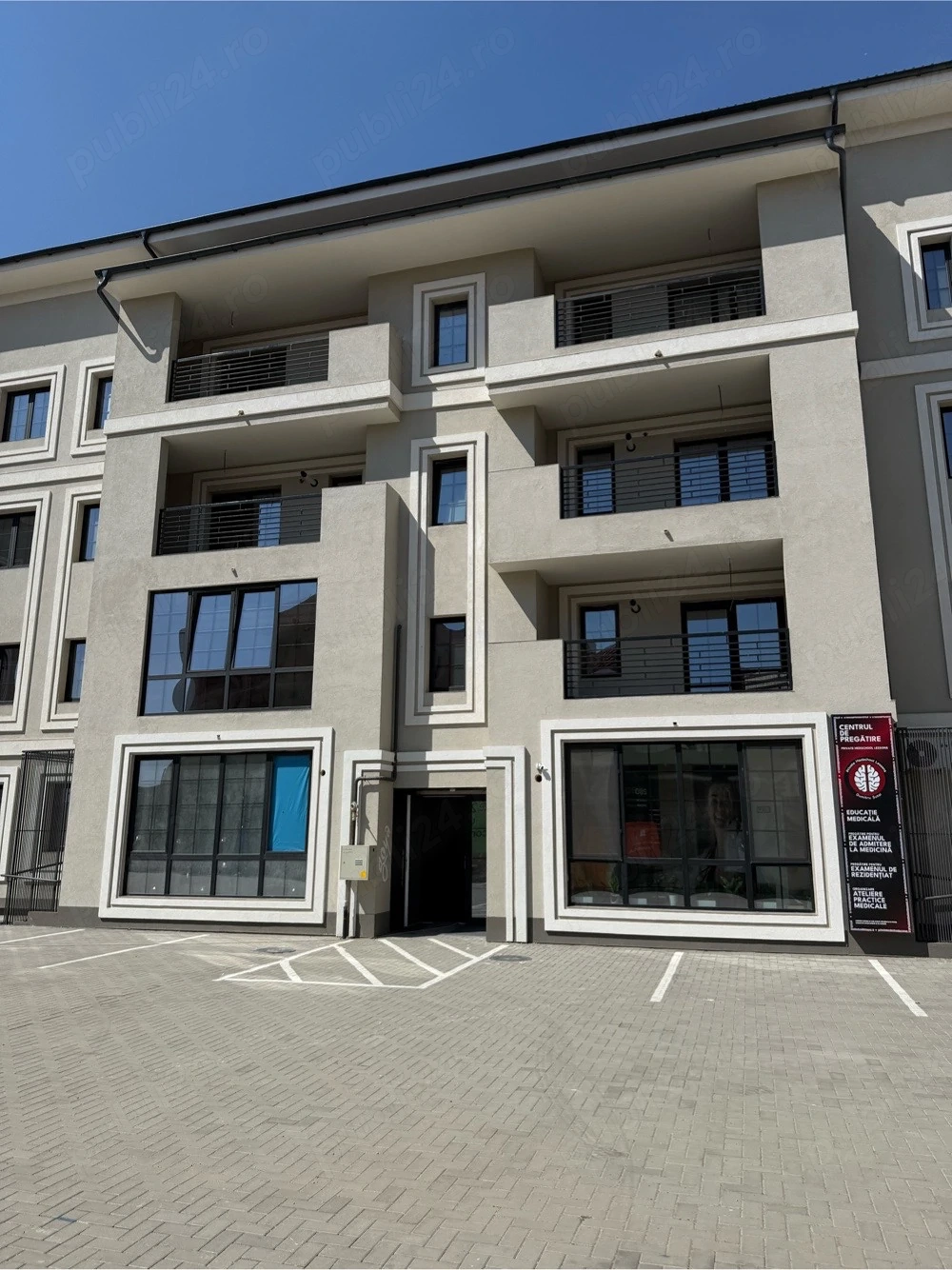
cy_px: 635
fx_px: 880
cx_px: 476
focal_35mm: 24
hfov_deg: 56.8
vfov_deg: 71.6
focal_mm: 6.76
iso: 80
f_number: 1.78
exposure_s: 1/8130
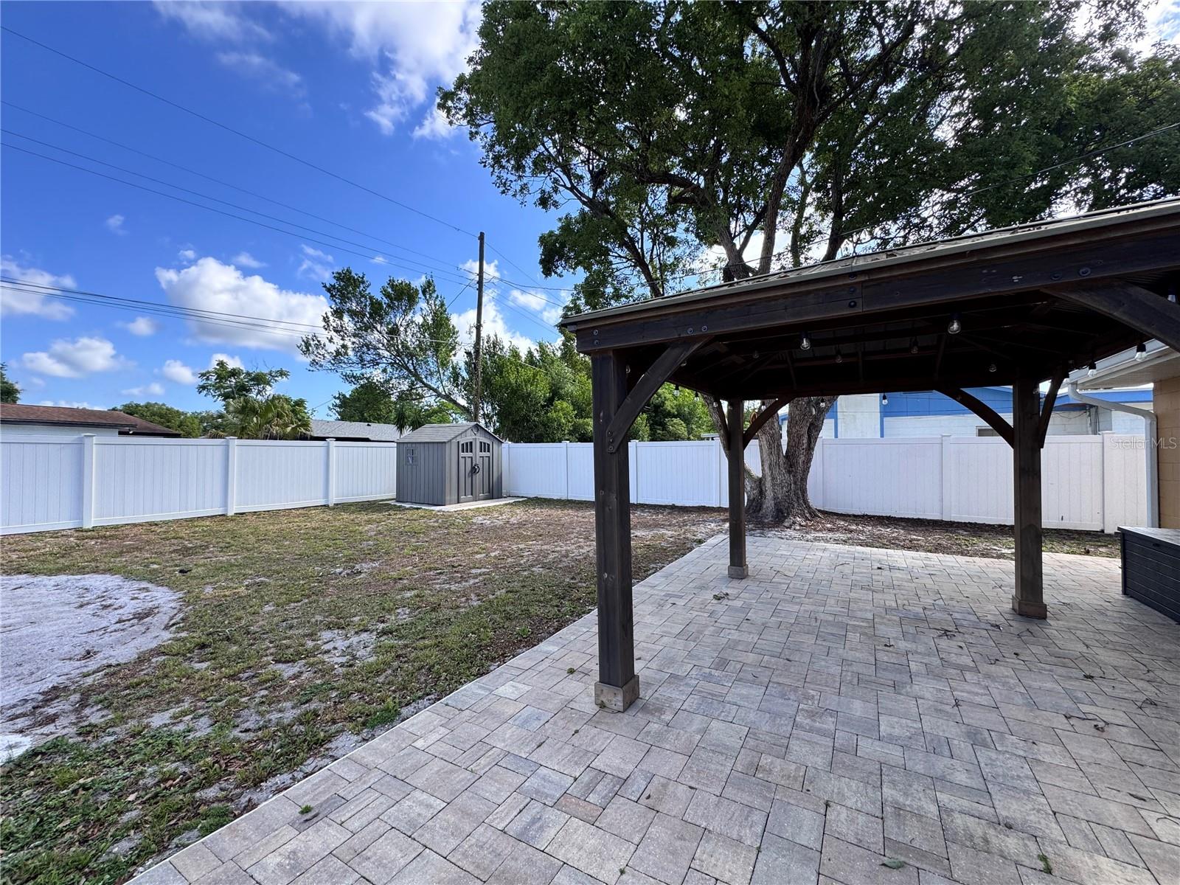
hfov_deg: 102.1
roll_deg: -0.4
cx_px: 590
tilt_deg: +1.1
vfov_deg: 85.7
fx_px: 477
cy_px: 442
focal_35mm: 14
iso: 50
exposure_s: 1/569
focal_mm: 2.22
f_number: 2.2
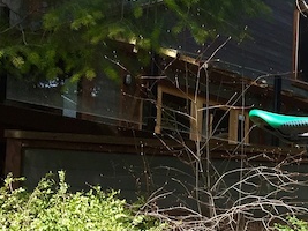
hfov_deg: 19.6
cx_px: 459
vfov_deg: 15.7
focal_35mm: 87
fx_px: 774
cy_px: 342
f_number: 2.2
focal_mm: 4.15
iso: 32
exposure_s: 1/746
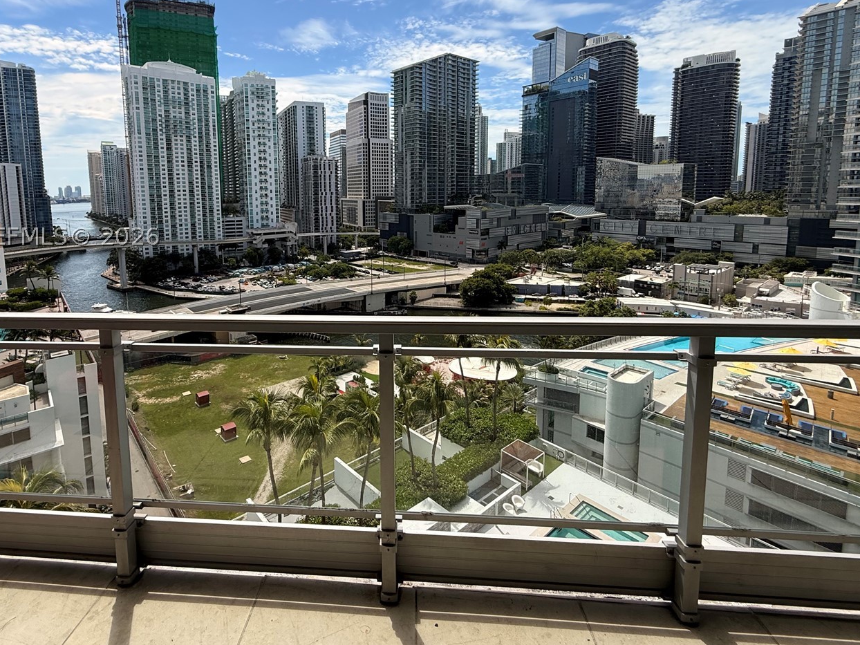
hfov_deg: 87.2
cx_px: 371
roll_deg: +0.5
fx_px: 447
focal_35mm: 18
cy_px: 236
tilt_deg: -6.8
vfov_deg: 70.3
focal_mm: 2.22
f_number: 2.2
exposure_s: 1/1613
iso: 50
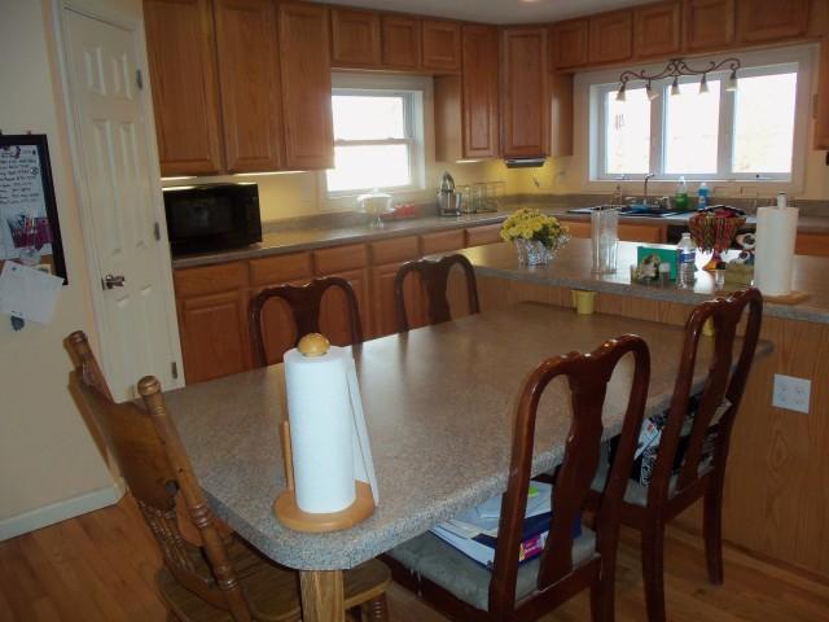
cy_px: 311
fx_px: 695
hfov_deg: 61.7
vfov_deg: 48.2
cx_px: 414
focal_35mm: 29
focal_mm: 5.2
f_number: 3.4
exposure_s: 1/30
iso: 100
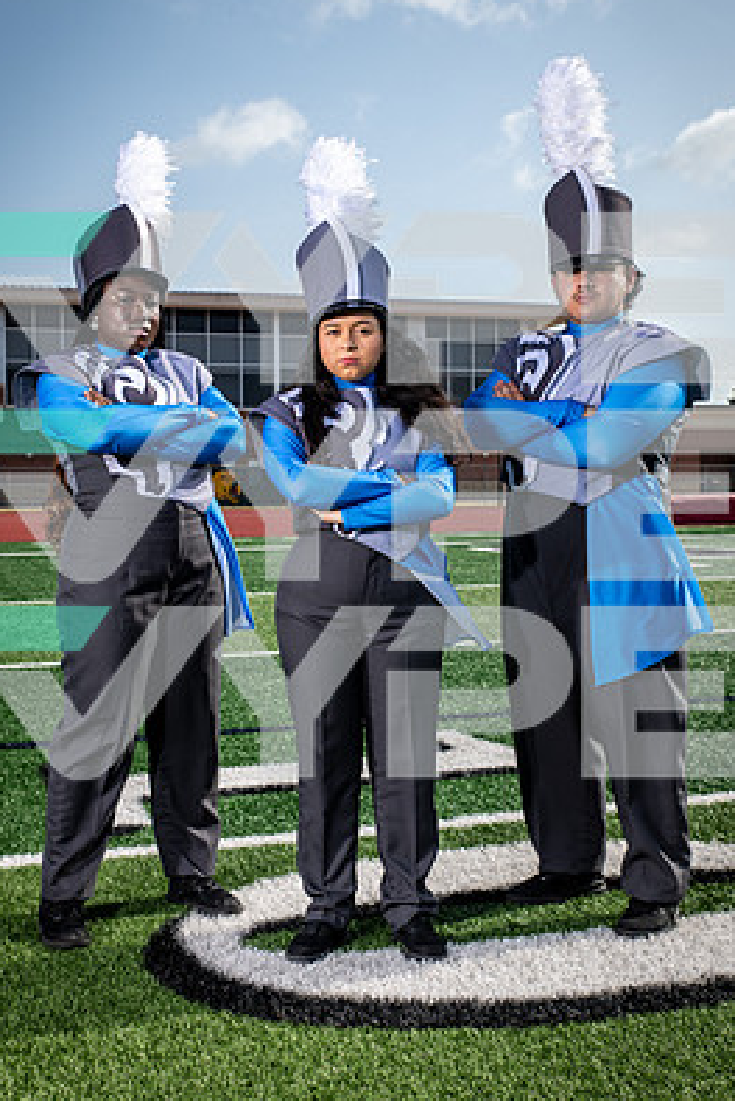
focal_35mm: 48
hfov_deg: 28.1
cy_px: 497
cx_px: 361
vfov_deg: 41.1
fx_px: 1469
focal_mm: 42
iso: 125
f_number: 7.1
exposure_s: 1/400
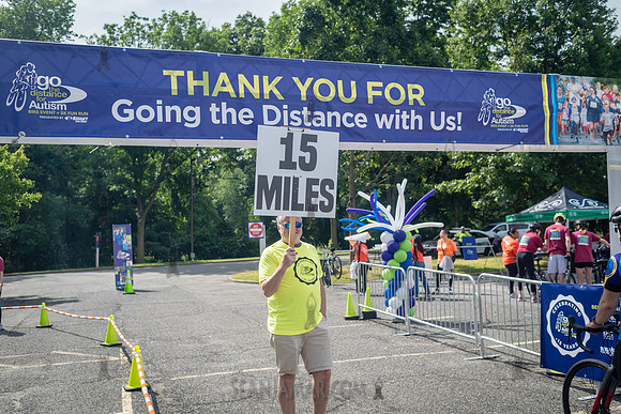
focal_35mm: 35
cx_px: 310
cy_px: 207
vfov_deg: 37.9
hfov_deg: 54.4
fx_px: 604
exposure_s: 1/1250
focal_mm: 35
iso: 200
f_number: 4
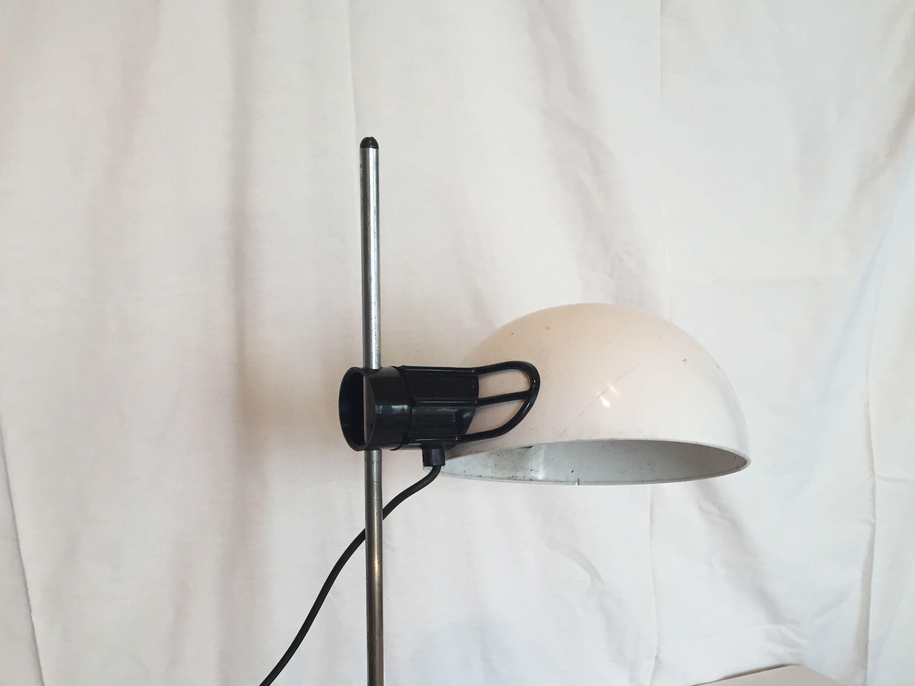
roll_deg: +0.4
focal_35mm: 39
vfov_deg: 35.2
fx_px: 1031
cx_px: 456
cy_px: 585
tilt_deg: -17.2
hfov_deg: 47.9
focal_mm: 4.15
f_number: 2.2
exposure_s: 1/33
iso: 50
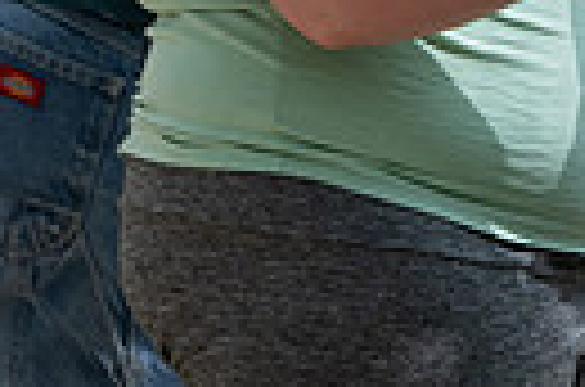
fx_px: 12158
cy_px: -642
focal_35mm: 750
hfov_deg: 2.7
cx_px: 1119
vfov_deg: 1.8
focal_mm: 135
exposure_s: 1/1250
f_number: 4
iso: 320
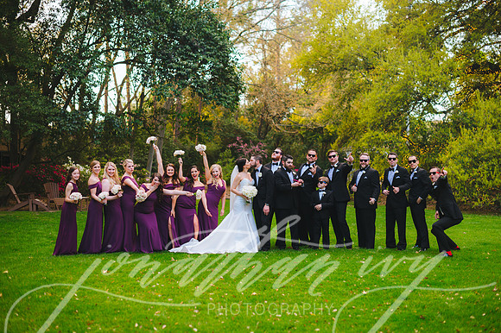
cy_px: 166
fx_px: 695
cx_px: 250
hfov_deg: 39.6
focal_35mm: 50
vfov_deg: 27.0
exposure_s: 1/320
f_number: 2
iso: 400
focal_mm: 50
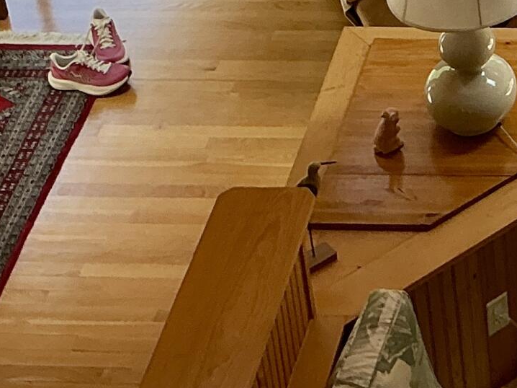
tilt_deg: -27.2
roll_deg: +0.3
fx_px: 1747
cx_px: 743
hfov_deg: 15.7
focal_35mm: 117
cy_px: -311
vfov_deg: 11.7
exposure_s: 1/122
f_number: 1.8
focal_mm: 3
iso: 25
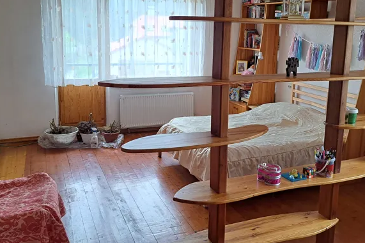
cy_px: 95
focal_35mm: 35
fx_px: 355
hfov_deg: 54.5
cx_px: 188
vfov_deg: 37.6
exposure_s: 1/50
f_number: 1.8
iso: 80
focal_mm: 5.23
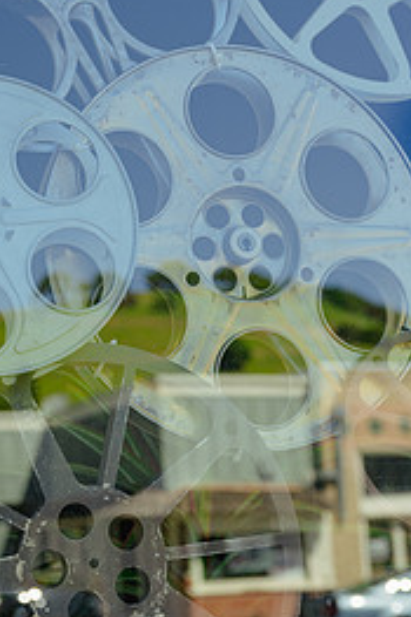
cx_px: 146
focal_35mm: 72
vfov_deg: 28.1
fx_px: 1235
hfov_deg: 18.9
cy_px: 267
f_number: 4.5
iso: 100
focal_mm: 42
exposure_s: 1/250
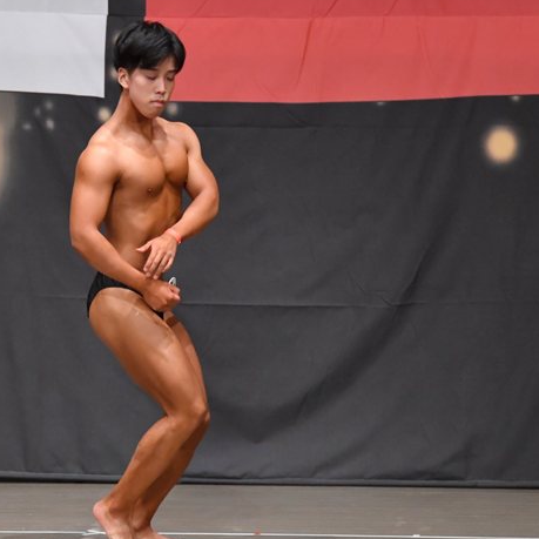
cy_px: 292
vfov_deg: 5.4
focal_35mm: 323
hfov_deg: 5.4
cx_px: 105
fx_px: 5690
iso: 6400
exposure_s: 1/400
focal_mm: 150
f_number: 5.6
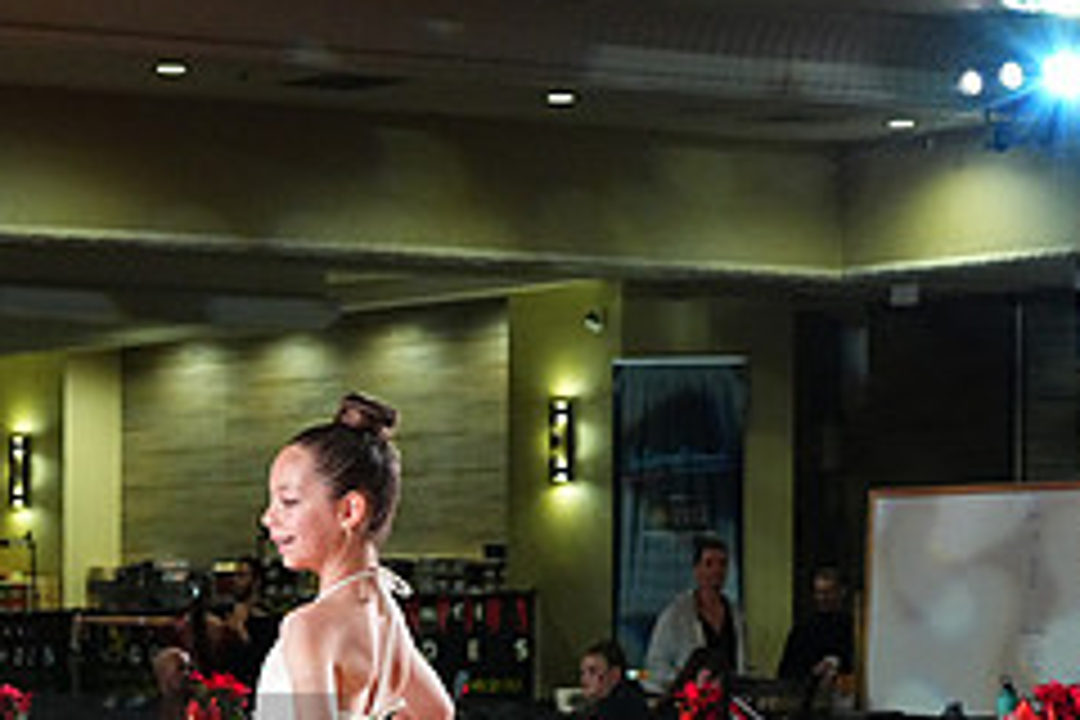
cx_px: -140
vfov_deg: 8.1
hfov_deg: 11.9
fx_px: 5070
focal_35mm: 169
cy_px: 812
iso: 8000
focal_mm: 70
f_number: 6.3
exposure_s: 1/400
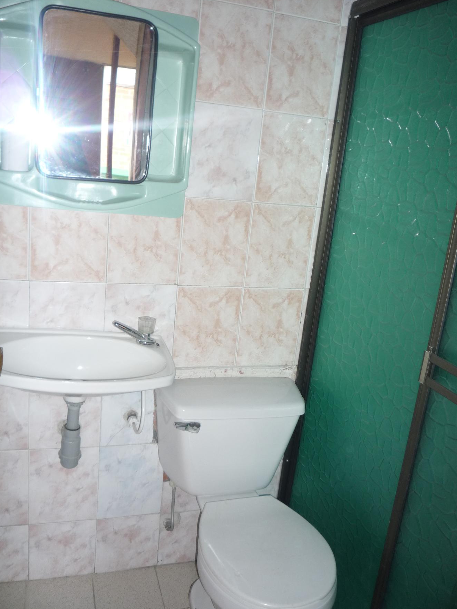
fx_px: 546
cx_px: 222
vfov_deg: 58.3
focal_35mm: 31
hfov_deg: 45.4
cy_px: 299
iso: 125
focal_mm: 5.2
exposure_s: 1/30
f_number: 3.3
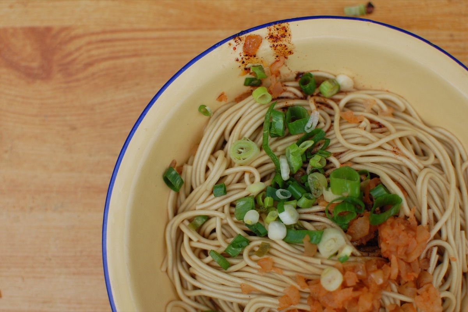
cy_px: 156
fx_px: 682
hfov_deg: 37.9
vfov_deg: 25.7
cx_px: 234
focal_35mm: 52
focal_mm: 35
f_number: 2.8
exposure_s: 1/500
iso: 200
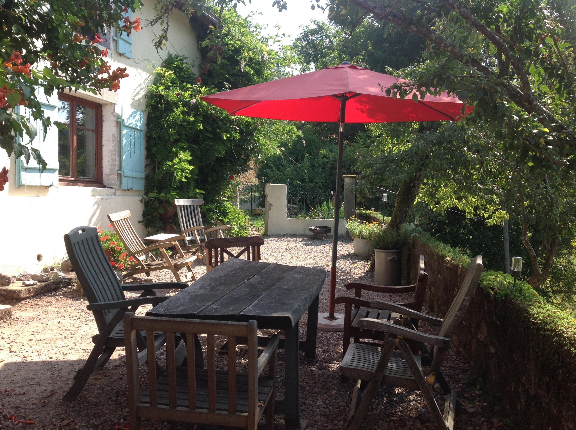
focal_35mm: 35
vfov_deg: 40.6
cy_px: 215
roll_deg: +0.3
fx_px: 582
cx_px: 288
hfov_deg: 52.7
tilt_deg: -0.4
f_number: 2.4
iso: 50
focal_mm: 4.28
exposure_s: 1/512
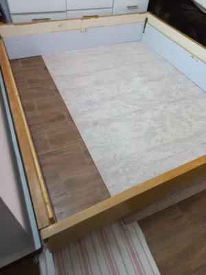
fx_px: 198
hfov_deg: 54.9
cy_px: 138
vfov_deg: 69.4
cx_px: 103
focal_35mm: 25
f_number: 1.8
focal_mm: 4.6
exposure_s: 1/33.3
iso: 320
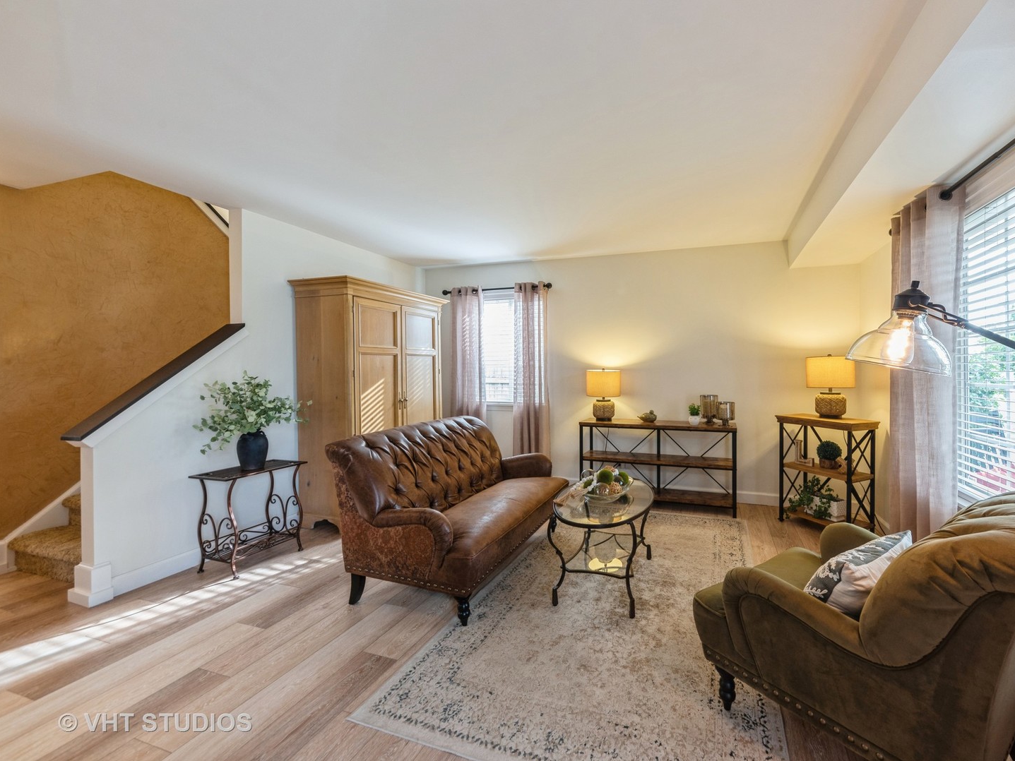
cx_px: 569
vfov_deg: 89.9
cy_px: 380
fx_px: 381
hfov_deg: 105.7
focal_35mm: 13
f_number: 8
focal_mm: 12
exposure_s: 1/13
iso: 320
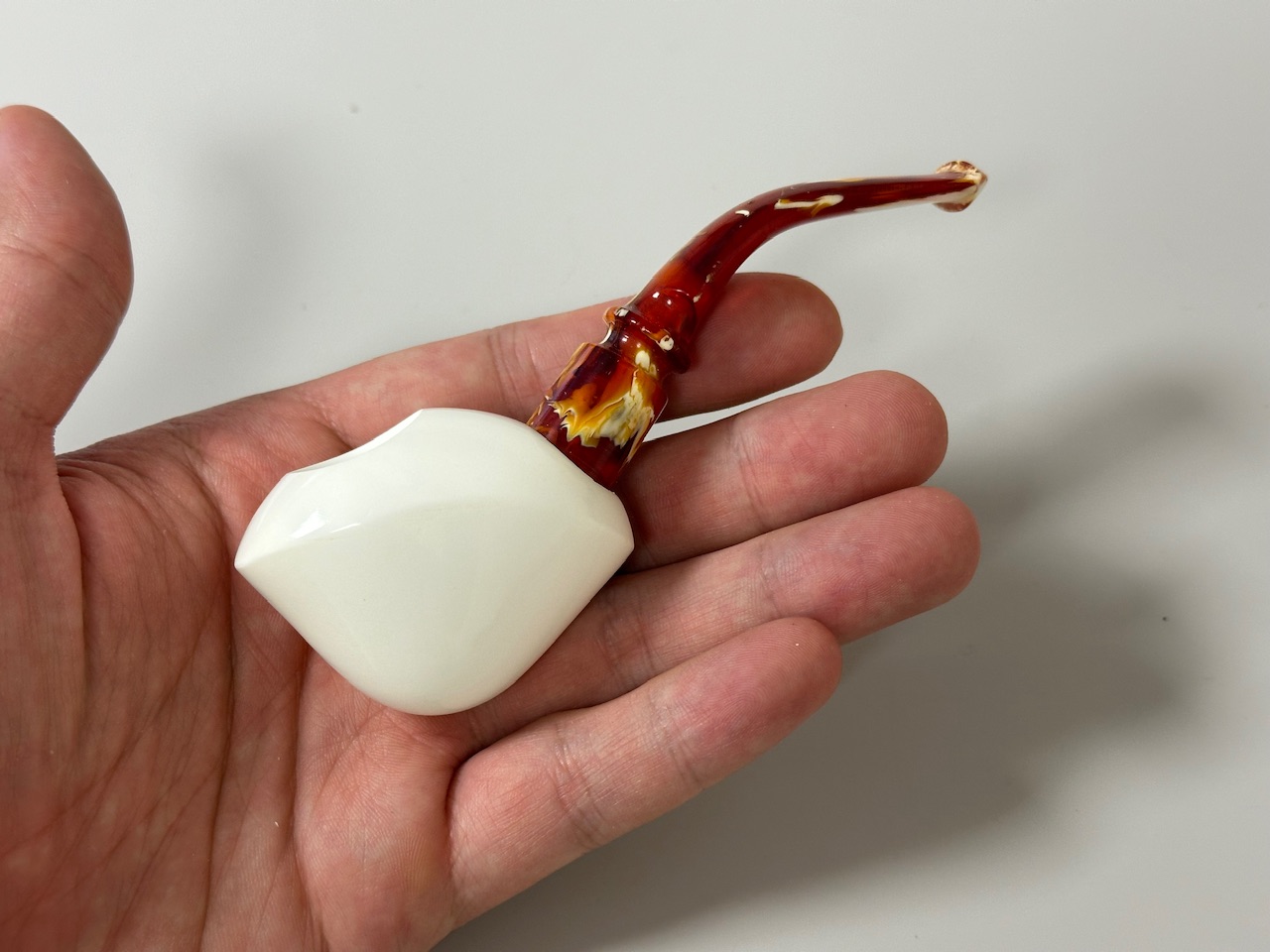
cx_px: 635
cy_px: 476
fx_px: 1761
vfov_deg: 30.3
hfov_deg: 39.7
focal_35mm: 48
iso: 80
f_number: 1.78
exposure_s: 1/66
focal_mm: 6.86
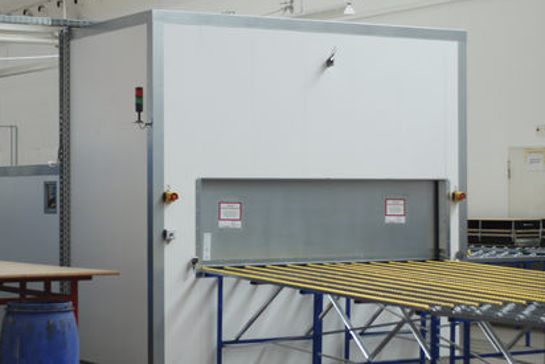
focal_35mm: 91
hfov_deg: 22.4
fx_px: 1378
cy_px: 183
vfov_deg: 15.0
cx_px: 241
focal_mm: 50
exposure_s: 1/125
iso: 220
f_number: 2.8
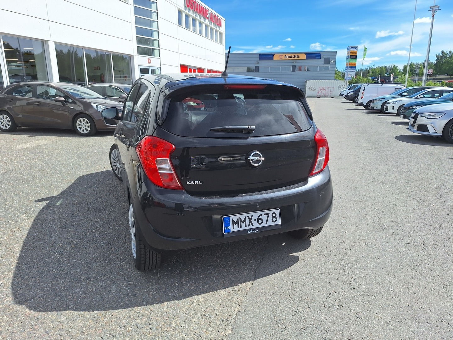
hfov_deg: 73.9
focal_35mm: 23
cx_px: 226
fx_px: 301
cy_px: 170
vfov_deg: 58.9
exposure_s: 1/3058
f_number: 1.8
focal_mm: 5.54
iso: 40
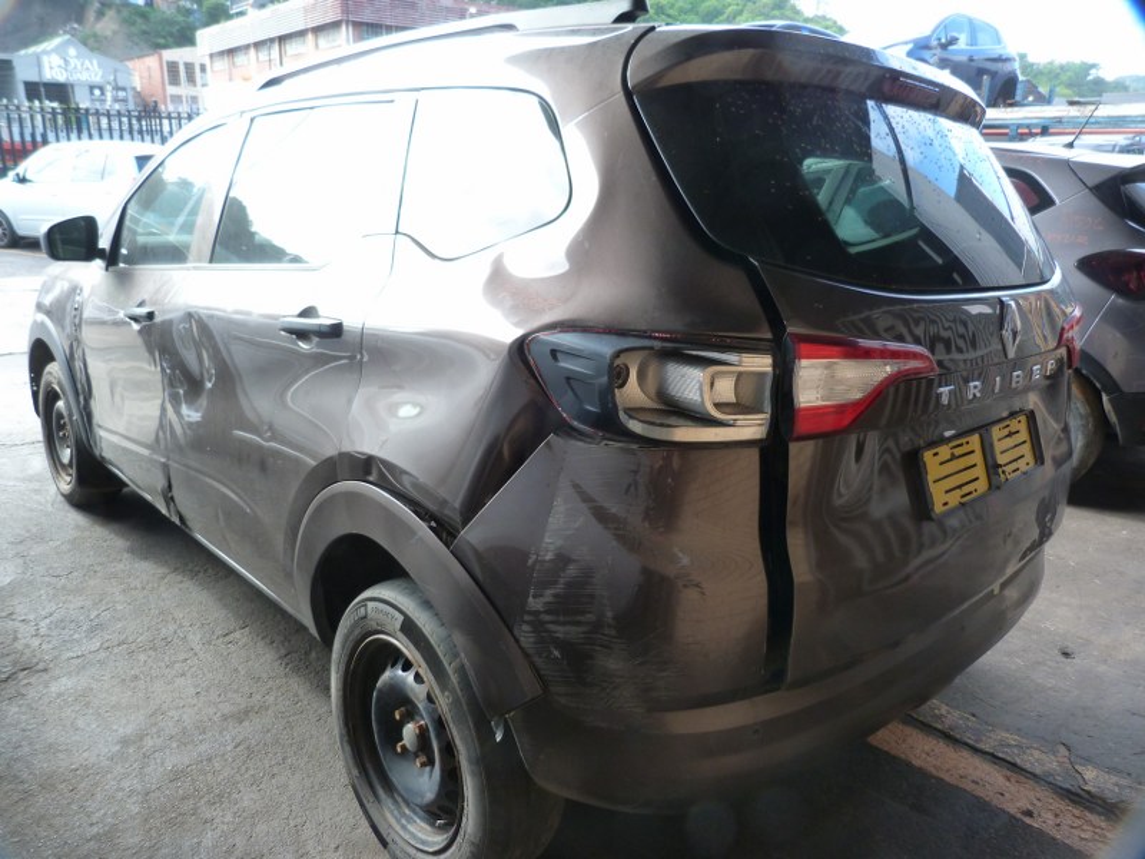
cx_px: 572
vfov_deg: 54.9
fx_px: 827
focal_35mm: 25
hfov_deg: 69.4
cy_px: 430
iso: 125
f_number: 2.8
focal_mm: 4.5
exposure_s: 1/60
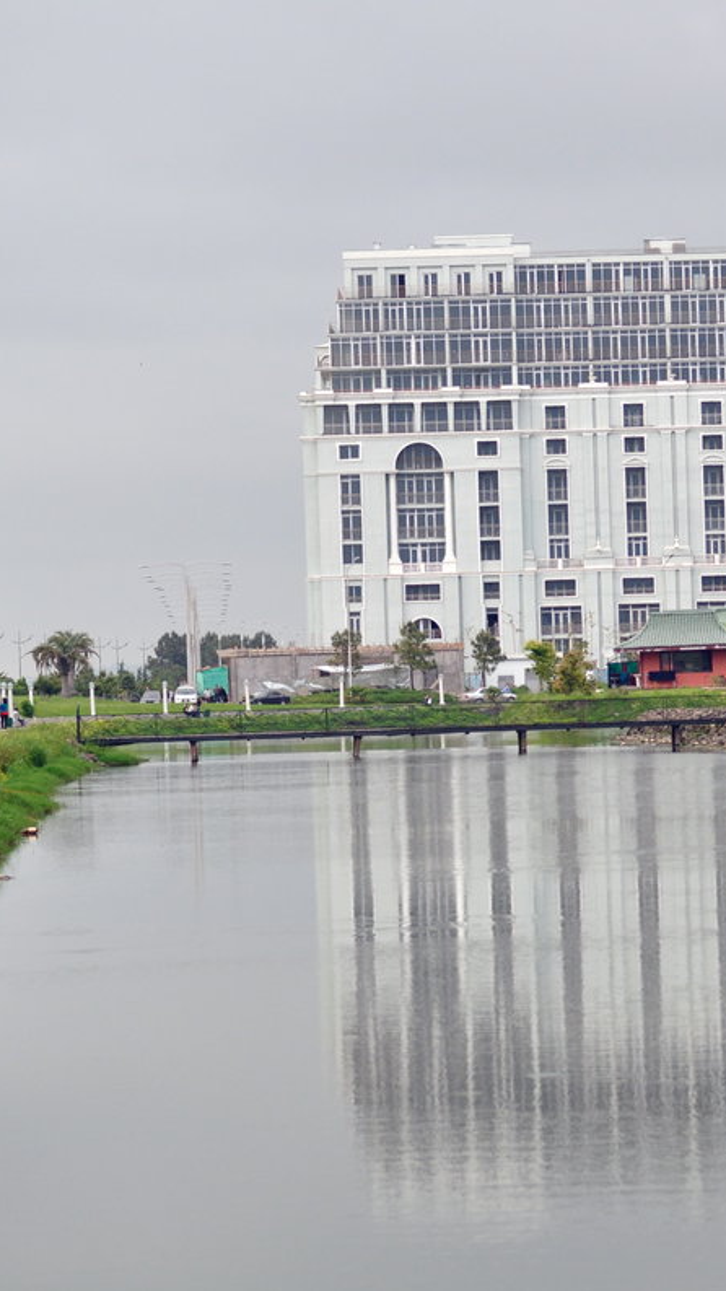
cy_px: 647
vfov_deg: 12.6
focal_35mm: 171
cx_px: 816
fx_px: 5853
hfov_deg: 7.1
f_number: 4.5
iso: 500
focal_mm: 72
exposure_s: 1/320
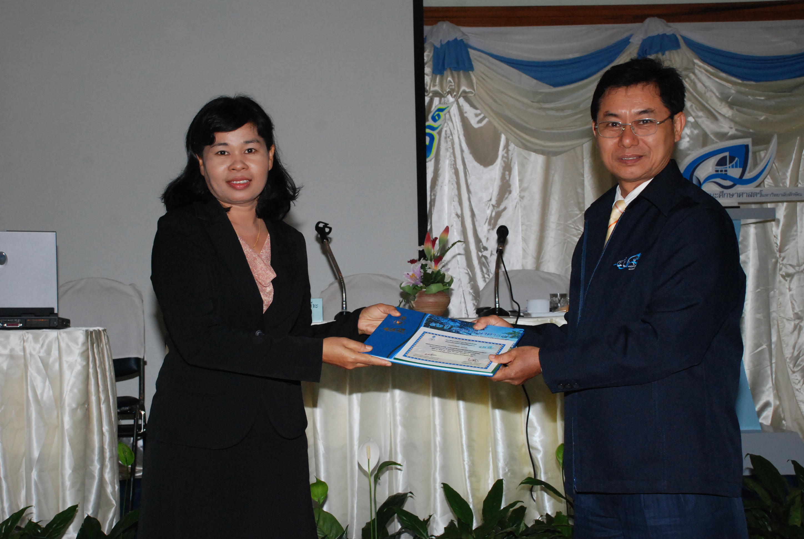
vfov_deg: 25.9
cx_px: 402
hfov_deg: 37.8
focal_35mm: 52
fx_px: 1175
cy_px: 270
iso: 1000
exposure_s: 1/200
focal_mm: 35
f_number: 8
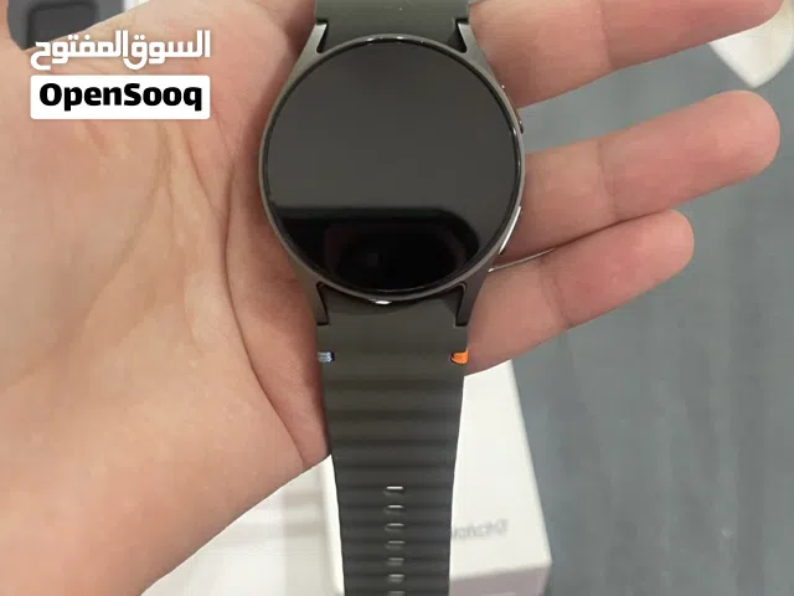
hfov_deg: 69.4
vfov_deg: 54.9
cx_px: 397
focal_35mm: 25
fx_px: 573
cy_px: 298
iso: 500
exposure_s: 1/58
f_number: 1.6
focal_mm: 5.1
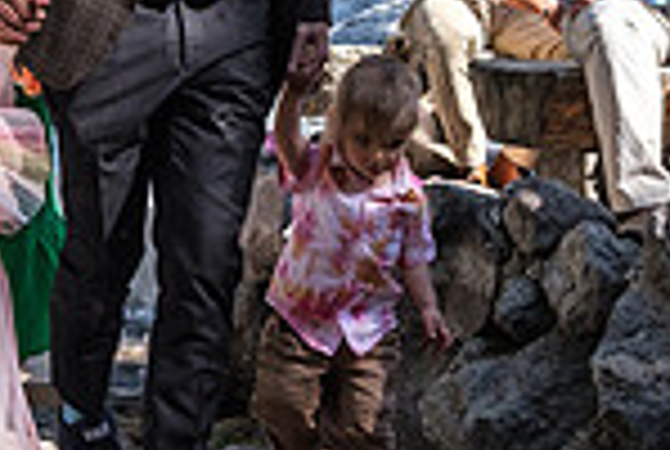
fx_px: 1958
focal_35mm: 105
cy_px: 106
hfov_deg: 19.1
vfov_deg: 13.1
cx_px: 94
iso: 250
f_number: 3.2
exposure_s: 1/900
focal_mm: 18
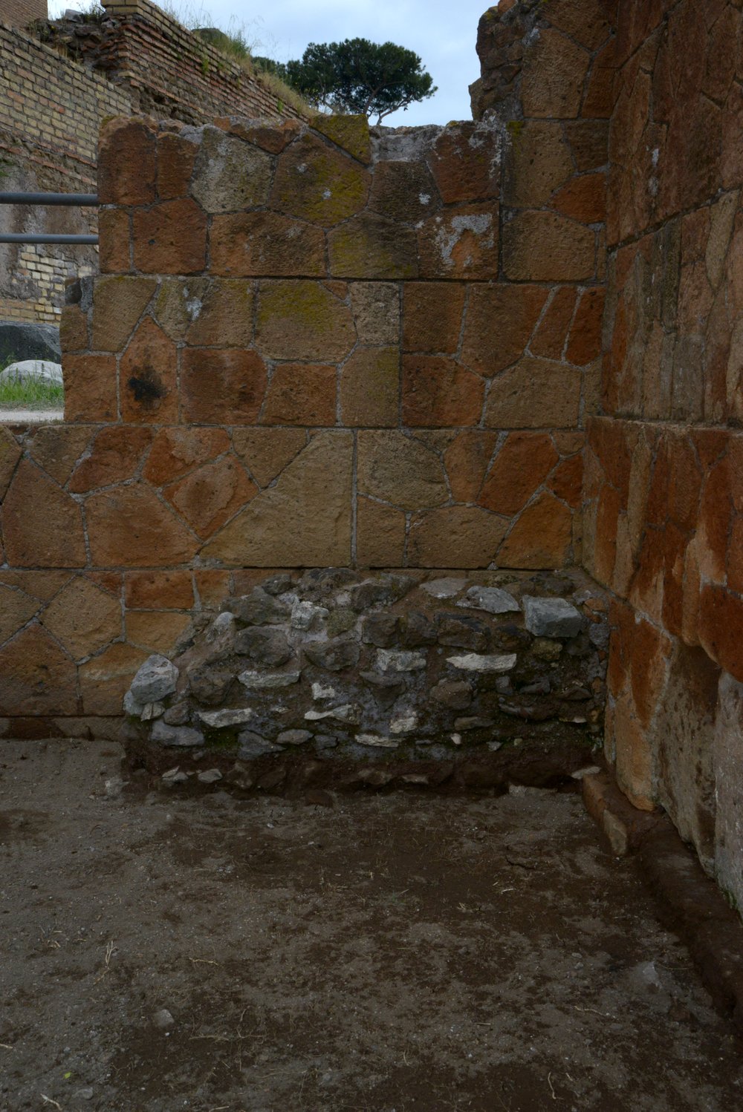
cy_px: 556
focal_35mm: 40
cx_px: 372
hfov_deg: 33.4
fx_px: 1237
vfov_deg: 48.4
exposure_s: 1/80
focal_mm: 40
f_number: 22
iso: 800
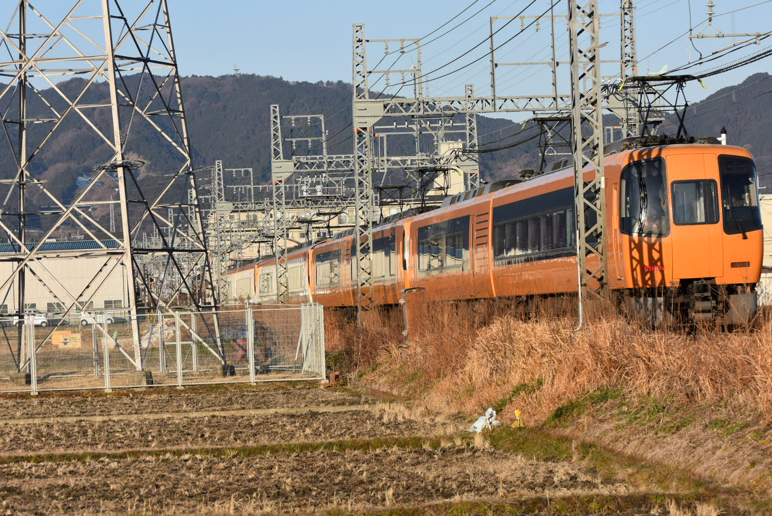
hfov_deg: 13.0
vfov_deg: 8.7
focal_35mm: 158
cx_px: 386
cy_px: 258
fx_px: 3380
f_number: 6.3
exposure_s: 1/1600
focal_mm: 105
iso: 400
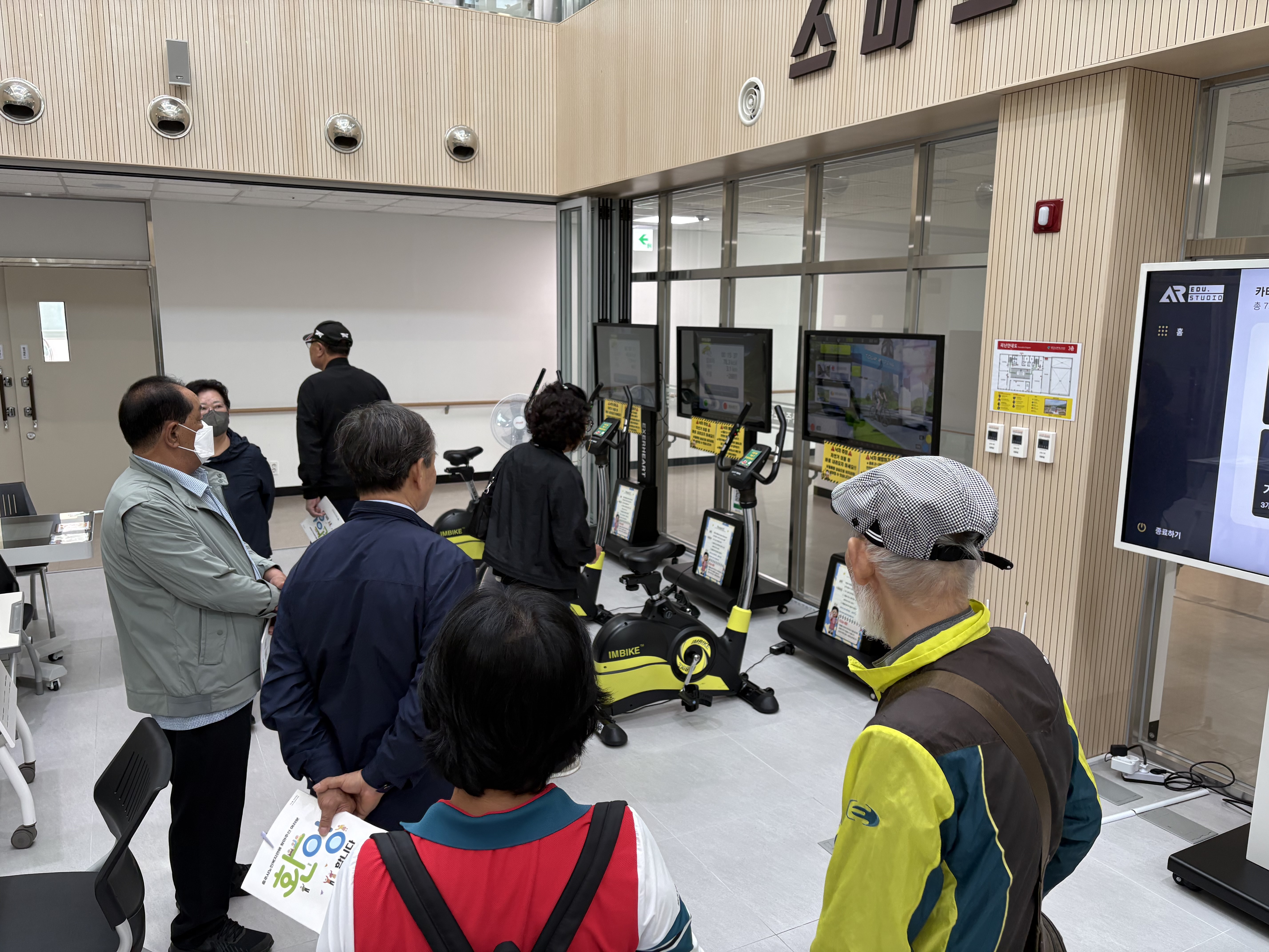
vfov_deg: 53.1
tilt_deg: -10.4
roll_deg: -0.4
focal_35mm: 26
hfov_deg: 67.3
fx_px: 953
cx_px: 634
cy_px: 476
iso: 125
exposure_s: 1/120
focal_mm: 5.96
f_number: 1.6
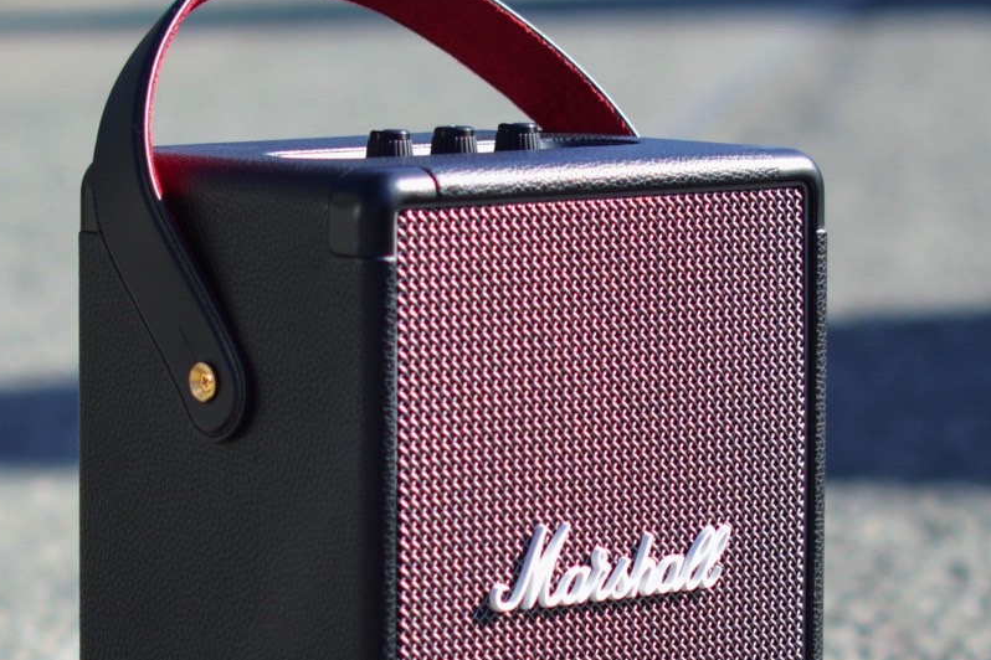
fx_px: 3881
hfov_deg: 14.6
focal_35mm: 141
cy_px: 564
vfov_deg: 9.7
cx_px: 514
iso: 100
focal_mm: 50
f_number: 2.8
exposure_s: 1/1000
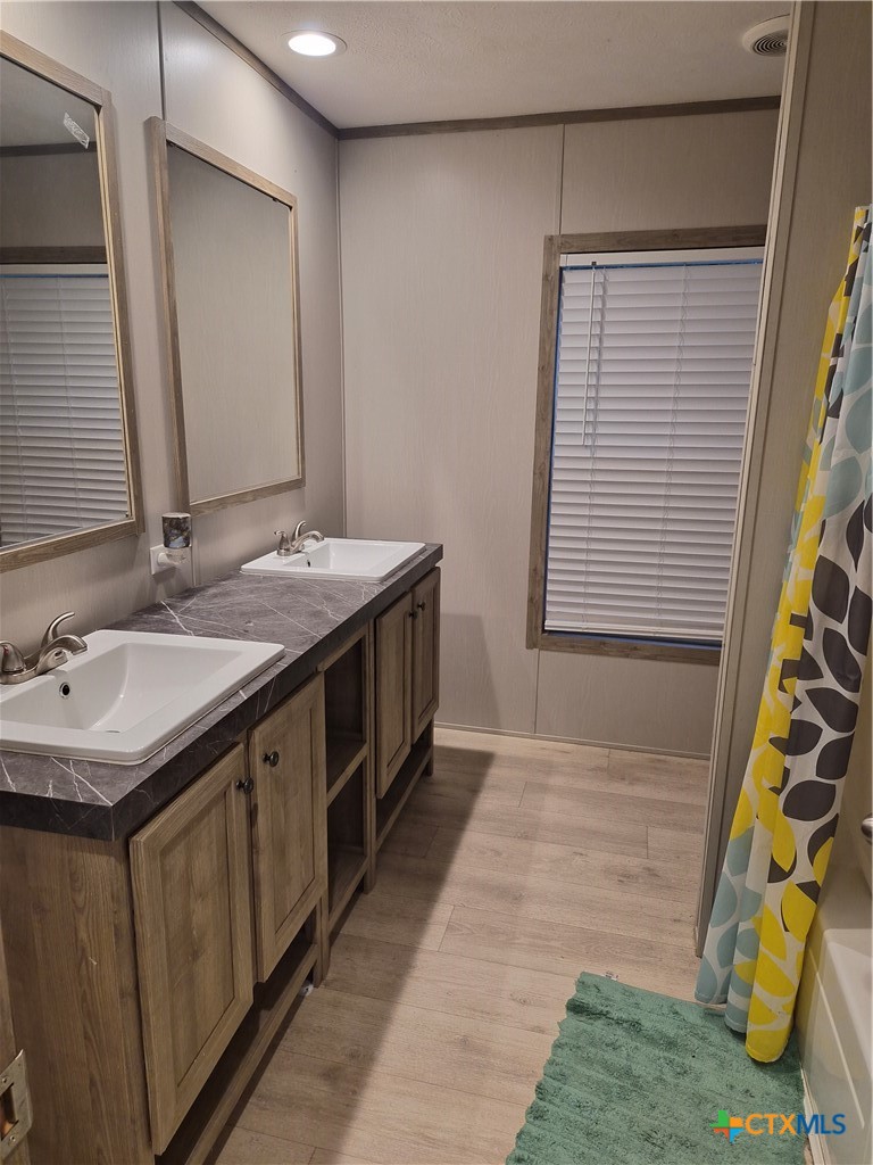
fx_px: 773
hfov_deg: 58.9
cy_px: 582
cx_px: 436
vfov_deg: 73.9
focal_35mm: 23
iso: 200
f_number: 1.8
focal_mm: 5.4
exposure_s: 1/120
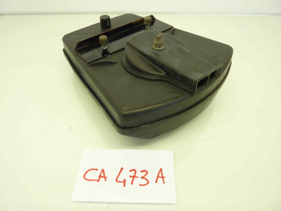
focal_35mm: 25
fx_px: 203
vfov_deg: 54.9
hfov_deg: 69.4
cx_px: 140
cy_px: 106
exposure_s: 1/20
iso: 80
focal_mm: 4.1
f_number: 3.3
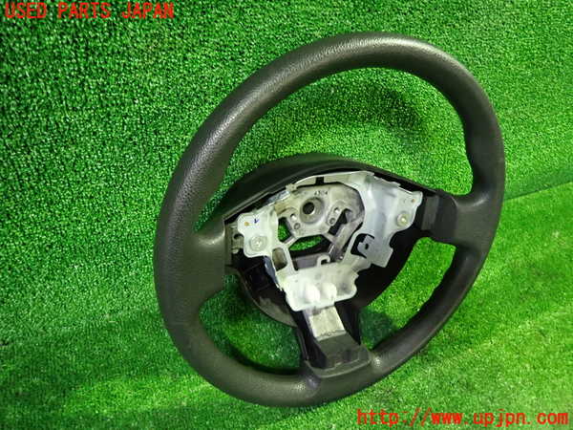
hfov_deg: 69.4
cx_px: 286
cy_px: 215
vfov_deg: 54.9
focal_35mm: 25
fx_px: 414
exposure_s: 1/30
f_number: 2
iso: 800
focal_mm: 4.5
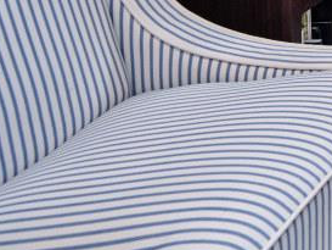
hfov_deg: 14.8
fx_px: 710
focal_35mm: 74
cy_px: -327
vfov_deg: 14.4
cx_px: 811
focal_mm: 14
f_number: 4
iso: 280
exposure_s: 1/60
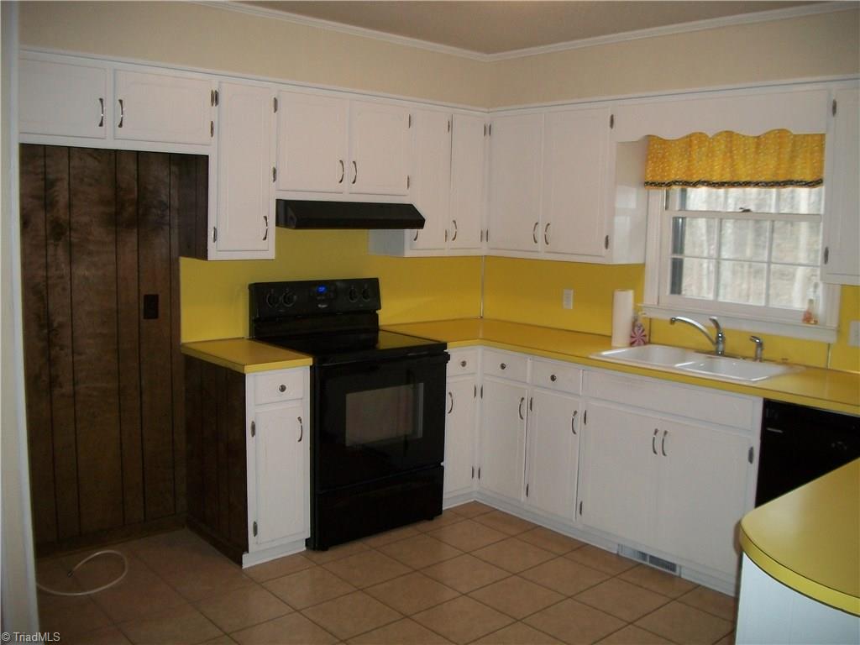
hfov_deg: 56.8
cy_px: 322
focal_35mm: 32
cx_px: 430
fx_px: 795
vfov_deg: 44.2
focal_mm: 5.7
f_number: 2.9
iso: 160
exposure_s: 1/30
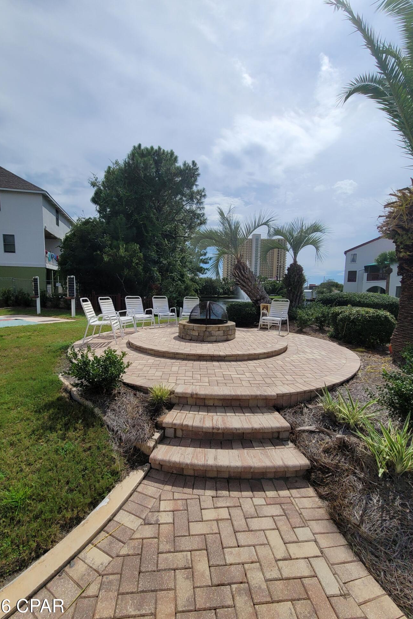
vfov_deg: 104.2
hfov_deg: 81.2
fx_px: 241
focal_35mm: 14
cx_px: 197
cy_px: 315
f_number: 2.2
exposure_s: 1/5401
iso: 50
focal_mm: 2.2
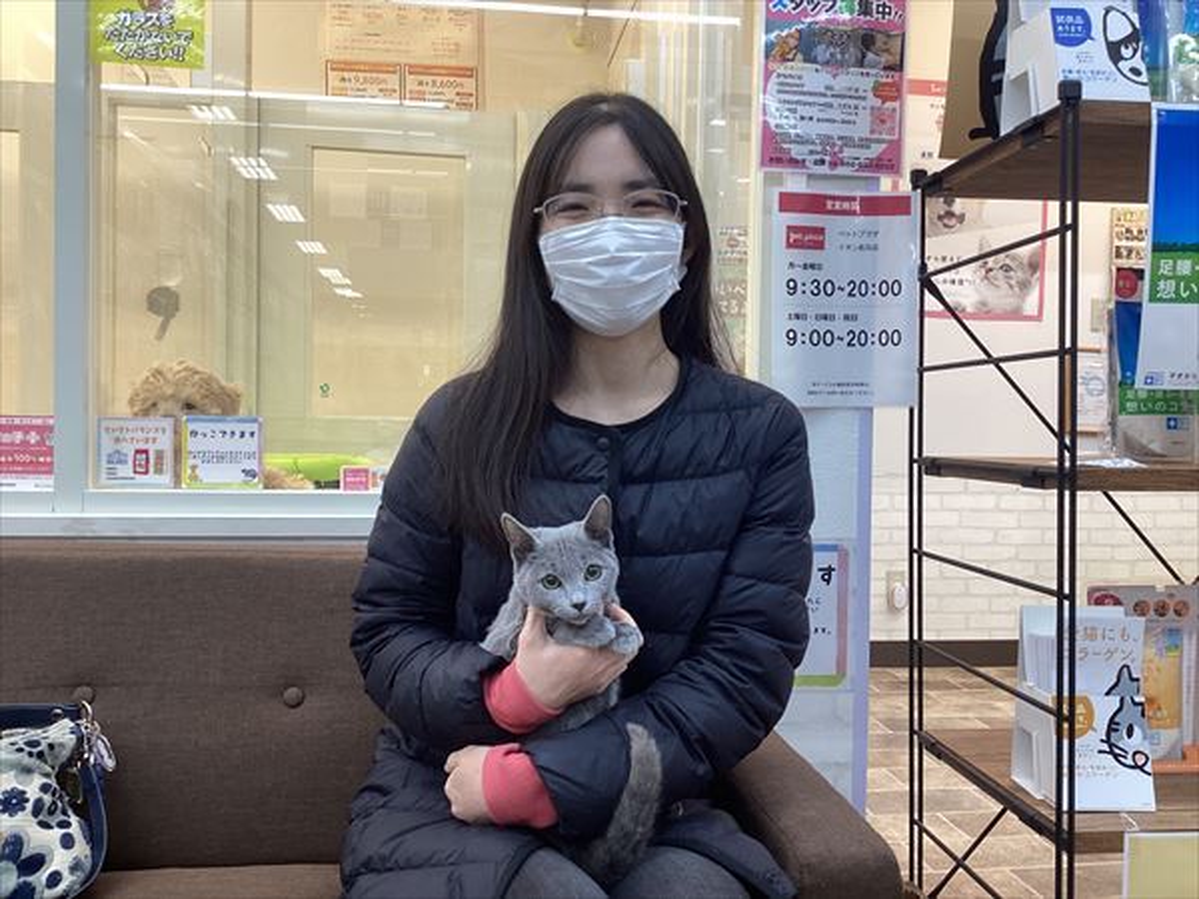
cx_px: 600
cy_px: 450
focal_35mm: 31
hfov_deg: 58.4
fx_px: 1074
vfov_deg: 45.4
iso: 64
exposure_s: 1/60
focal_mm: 3.3
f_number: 2.4
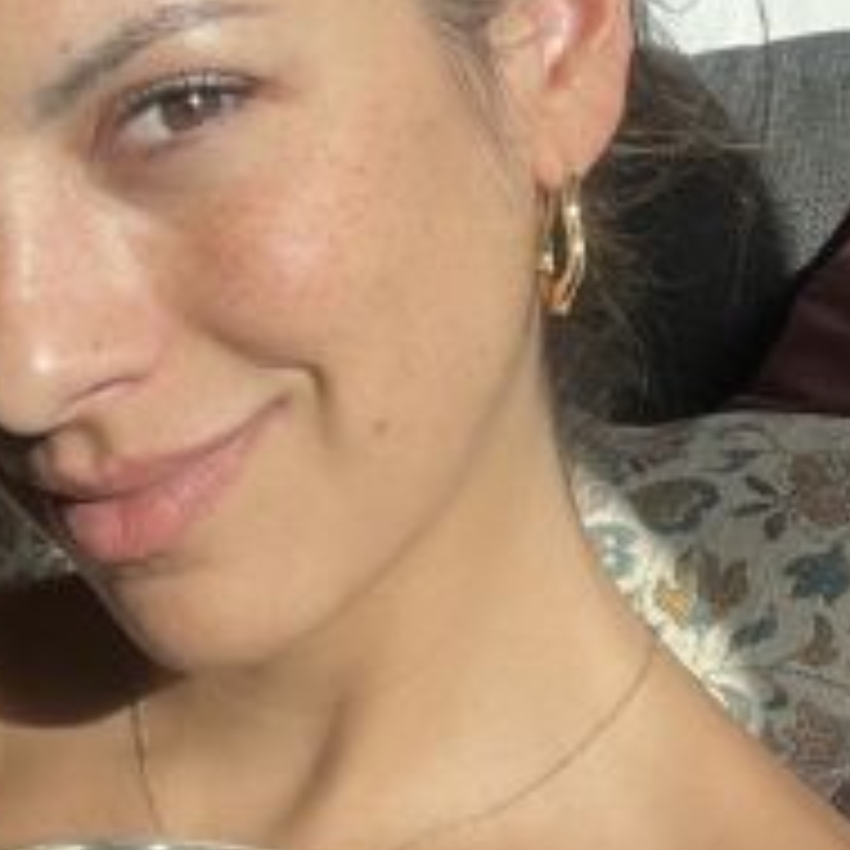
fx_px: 2334
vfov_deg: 20.6
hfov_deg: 20.4
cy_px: 360
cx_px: 153
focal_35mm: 84
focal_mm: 2.71
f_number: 2.2
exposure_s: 1/761
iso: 32
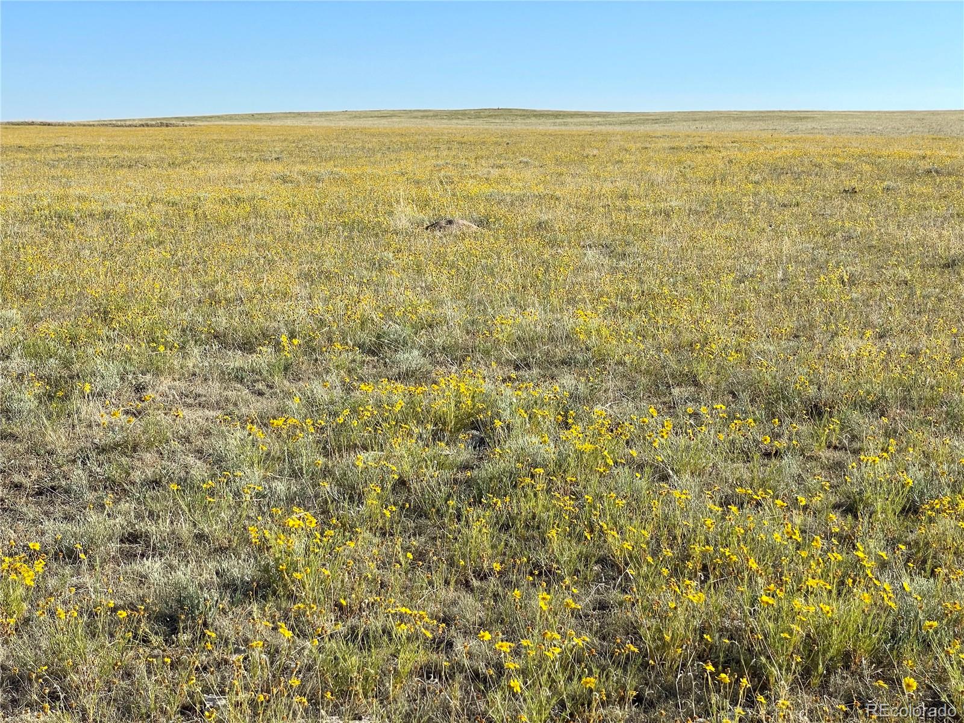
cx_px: 482
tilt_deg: -8.6
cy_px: 362
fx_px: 1448
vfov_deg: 28.0
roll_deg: +0.9
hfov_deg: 36.8
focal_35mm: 52
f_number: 2
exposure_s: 1/1546
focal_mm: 6
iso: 25
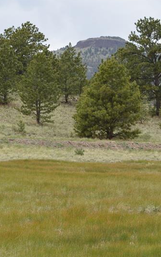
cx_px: 115
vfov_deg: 13.8
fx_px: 1068
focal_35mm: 152
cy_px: 149
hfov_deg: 8.6
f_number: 7.1
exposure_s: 1/200
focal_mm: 52
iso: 100
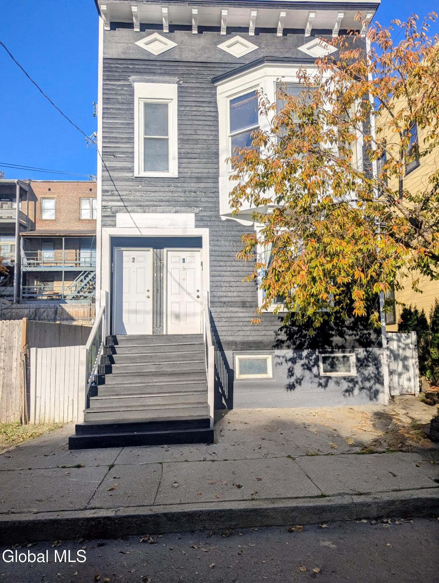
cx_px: 220
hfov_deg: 56.9
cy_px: 292
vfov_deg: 71.5
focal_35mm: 24
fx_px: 405
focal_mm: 6.81
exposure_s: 1/4348
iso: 42
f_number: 1.85
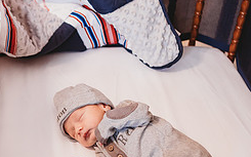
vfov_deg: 22.2
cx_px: 81
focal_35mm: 58
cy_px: 112
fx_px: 397
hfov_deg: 34.7
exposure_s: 1/160
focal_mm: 24
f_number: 2.2
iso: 800
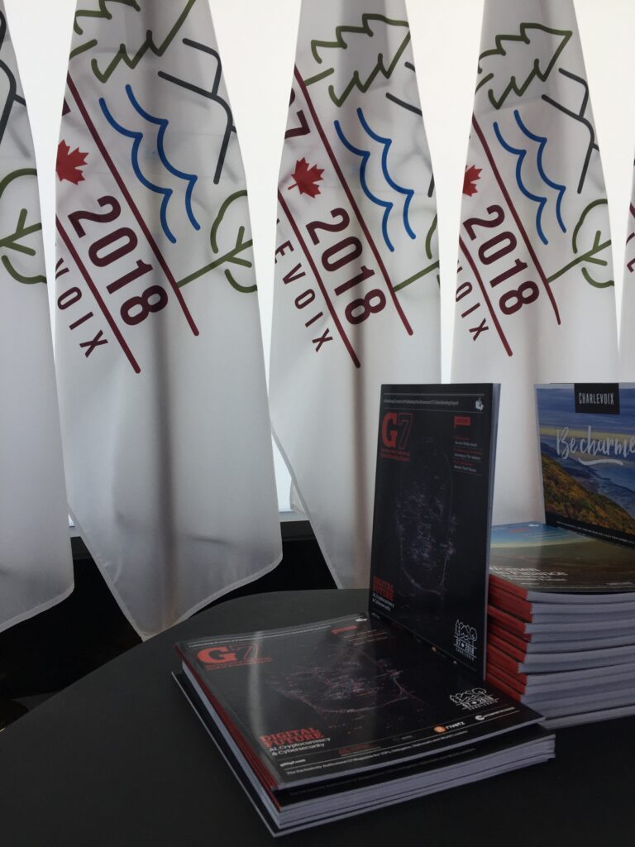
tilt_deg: -3.2
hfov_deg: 48.2
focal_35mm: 29
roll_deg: -1.6
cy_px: 424
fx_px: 709
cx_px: 318
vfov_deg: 61.7
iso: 32
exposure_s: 1/120
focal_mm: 4.15
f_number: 2.2
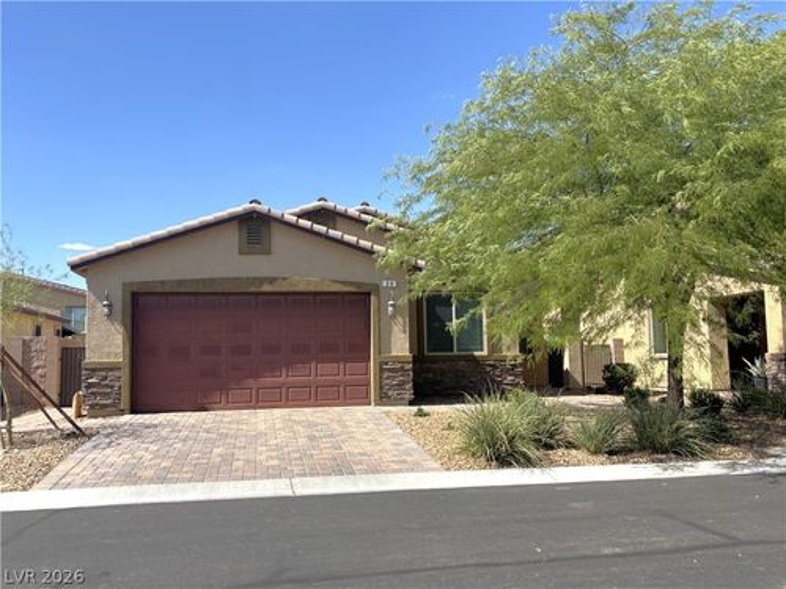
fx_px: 727
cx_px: 393
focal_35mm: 32
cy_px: 294
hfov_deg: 56.8
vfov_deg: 44.2
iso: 50
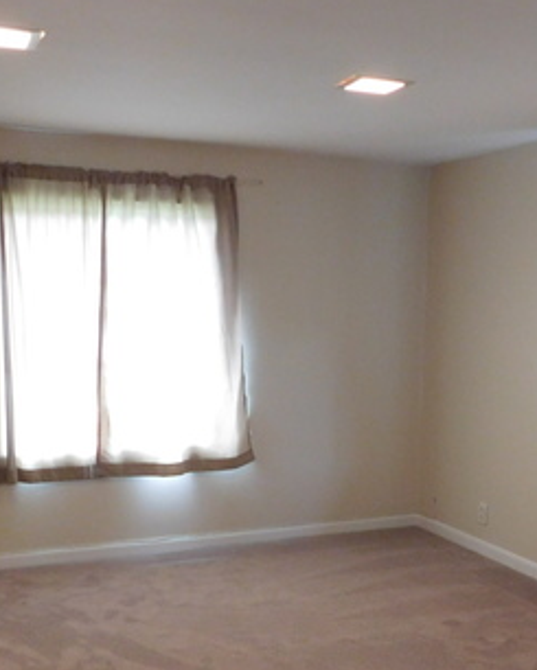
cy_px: 482
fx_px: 933
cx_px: 373
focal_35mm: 47
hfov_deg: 31.8
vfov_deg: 38.7
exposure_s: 1/20
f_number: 3
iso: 400
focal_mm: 4
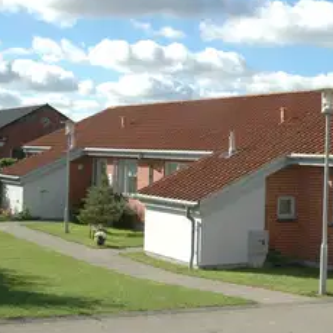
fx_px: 707
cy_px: 157
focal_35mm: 65
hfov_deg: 26.1
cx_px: 260
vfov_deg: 26.5
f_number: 11
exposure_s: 1/125
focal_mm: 28
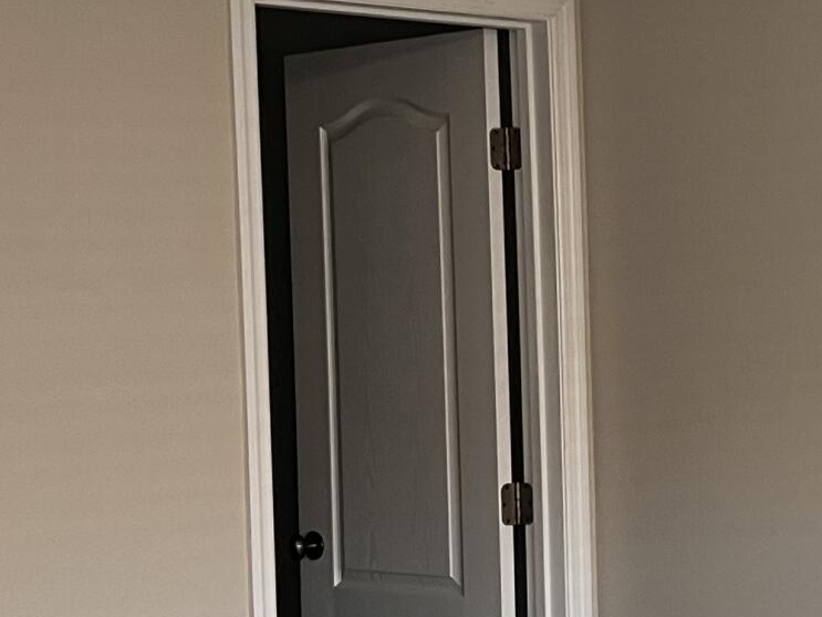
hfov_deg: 18.1
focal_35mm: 105
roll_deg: +1.8
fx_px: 2493
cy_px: 294
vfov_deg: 14.1
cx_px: 872
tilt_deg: +0.5
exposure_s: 1/60
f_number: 1.5
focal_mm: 5.7
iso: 100
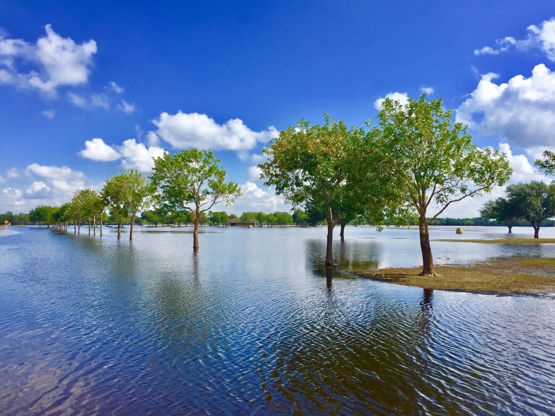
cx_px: 278
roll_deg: -1.3
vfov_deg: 48.2
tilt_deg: +1.9
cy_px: 208
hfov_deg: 61.7
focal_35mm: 29
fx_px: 465
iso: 32
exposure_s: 1/1980
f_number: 2.2
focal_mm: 4.15
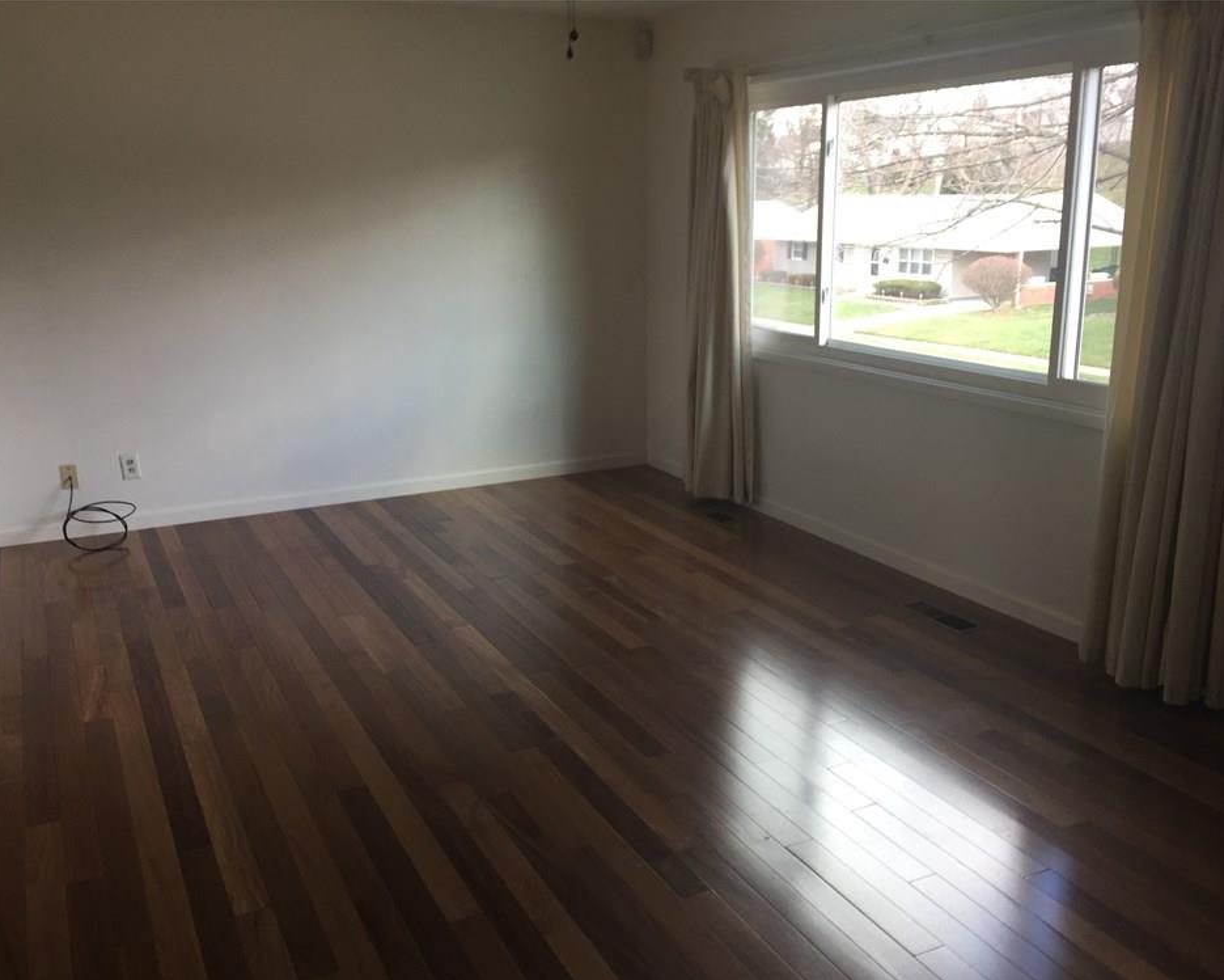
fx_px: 1123
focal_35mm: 31
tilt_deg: -11.5
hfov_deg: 57.2
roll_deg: -1.5
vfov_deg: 47.1
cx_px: 602
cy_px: 502
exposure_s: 1/60
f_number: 2.2
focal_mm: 4.15
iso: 40
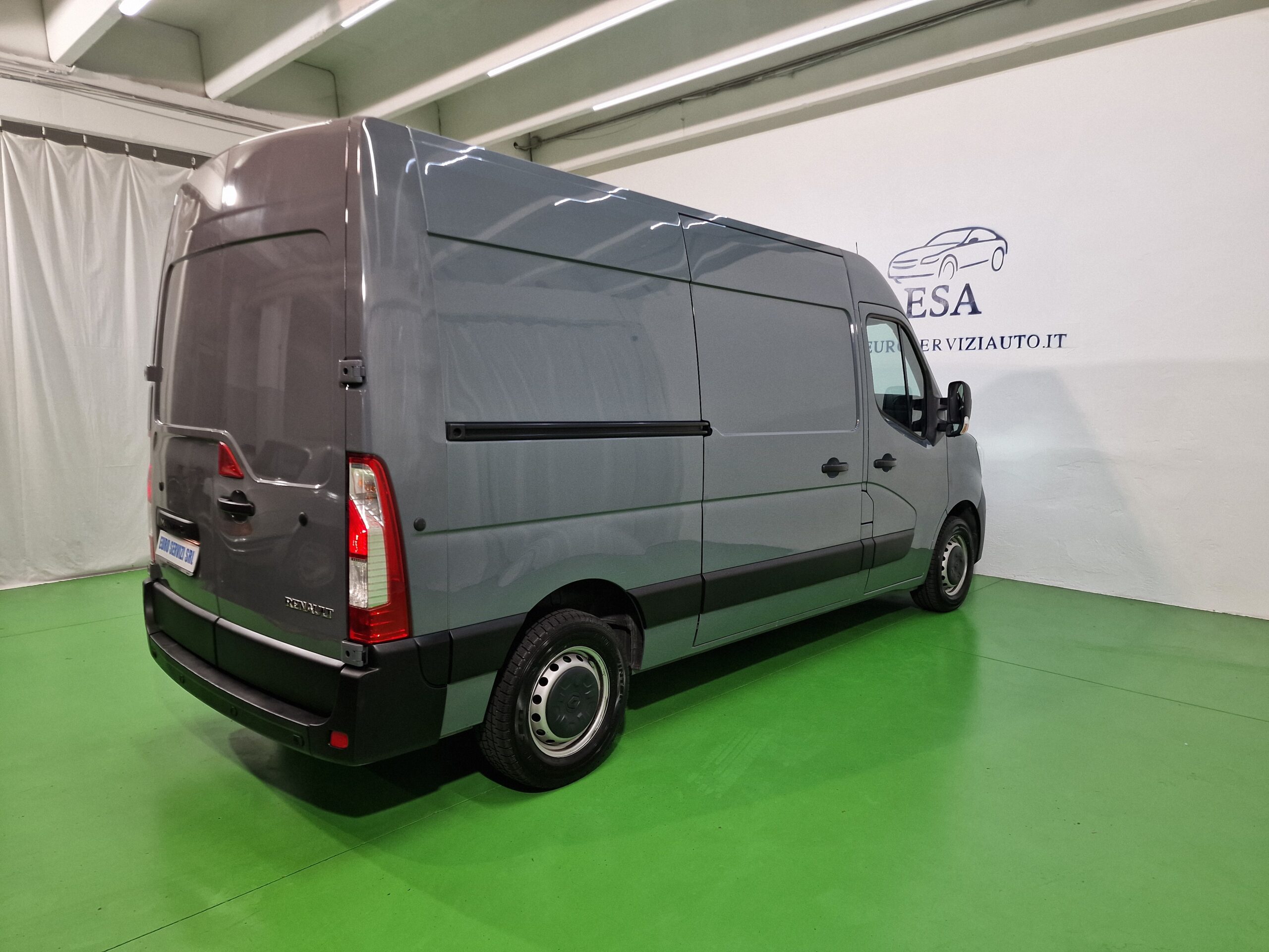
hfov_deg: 73.9
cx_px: 634
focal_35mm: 23
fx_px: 843
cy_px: 476
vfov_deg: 58.9
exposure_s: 1/100
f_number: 1.8
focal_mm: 6.4
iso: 125
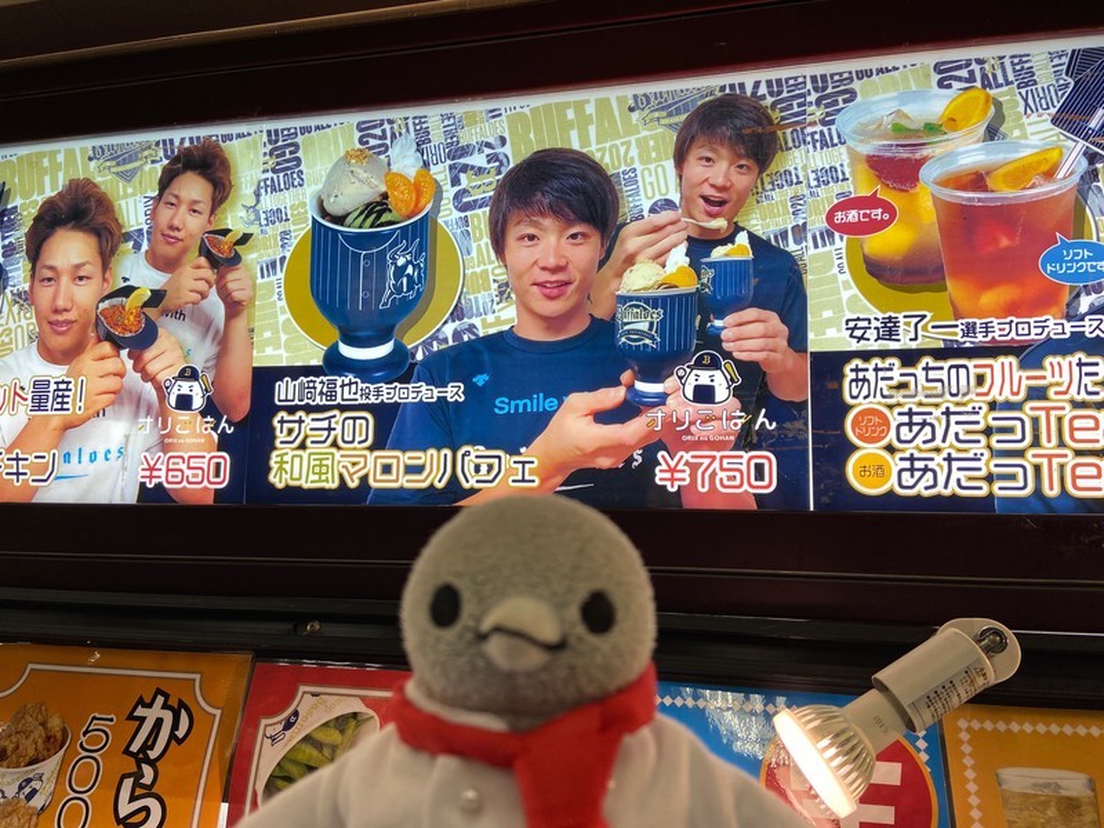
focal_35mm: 26
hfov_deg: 67.3
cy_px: 414
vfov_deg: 53.1
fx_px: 829
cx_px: 552
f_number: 1.8
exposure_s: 1/120
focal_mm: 4.25
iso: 40
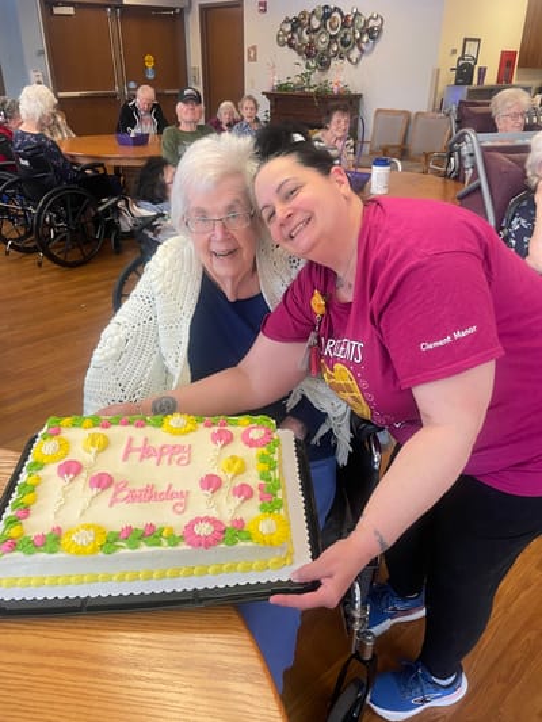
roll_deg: +0.5
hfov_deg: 53.1
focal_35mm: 26
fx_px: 543
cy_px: 361
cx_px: 271
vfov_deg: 67.3
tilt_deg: -27.1
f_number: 1.6
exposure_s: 1/60
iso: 80
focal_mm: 4.2
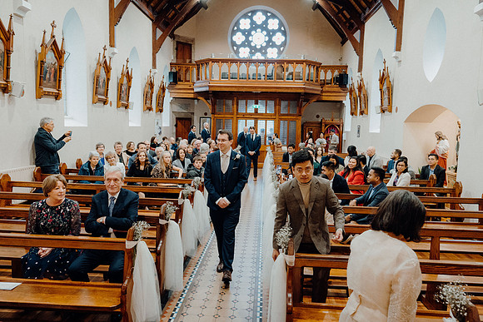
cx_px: 242
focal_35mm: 26
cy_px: 161
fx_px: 349
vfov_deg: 49.6
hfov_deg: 69.4
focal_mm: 26
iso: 3200
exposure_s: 1/160
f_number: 3.5
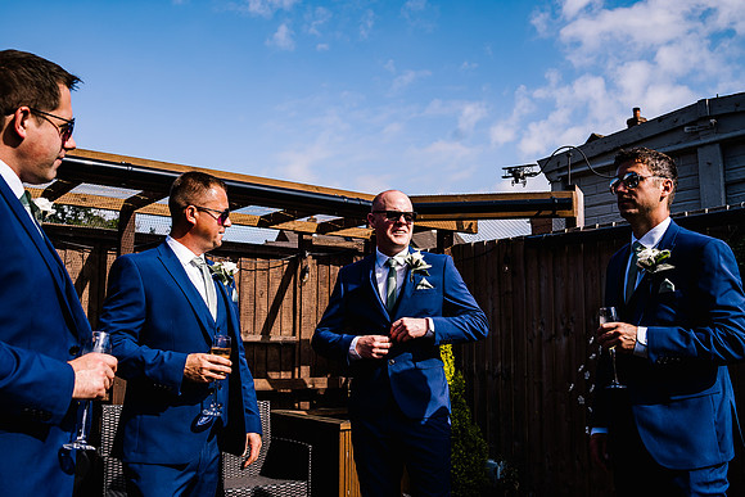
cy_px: 248
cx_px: 372
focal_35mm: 36
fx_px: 746
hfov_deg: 53.1
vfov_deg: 36.9
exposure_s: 1/400
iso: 50
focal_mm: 35
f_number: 5.6
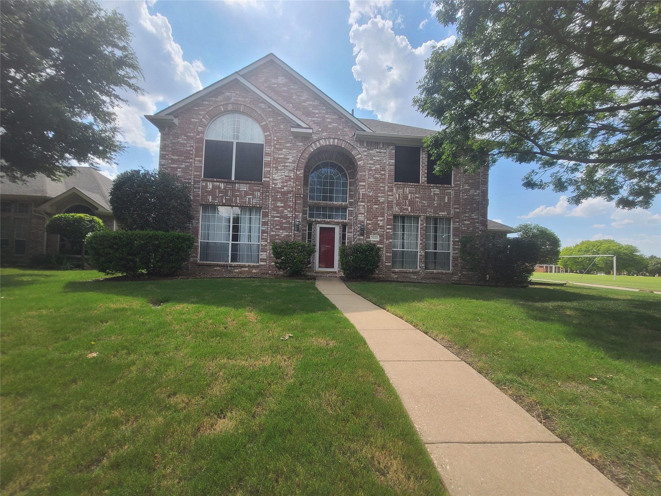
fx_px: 248
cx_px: 330
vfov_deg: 89.9
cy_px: 248
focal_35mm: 13
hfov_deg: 106.2
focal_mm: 2.2
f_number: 2.2
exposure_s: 1/1414
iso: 64
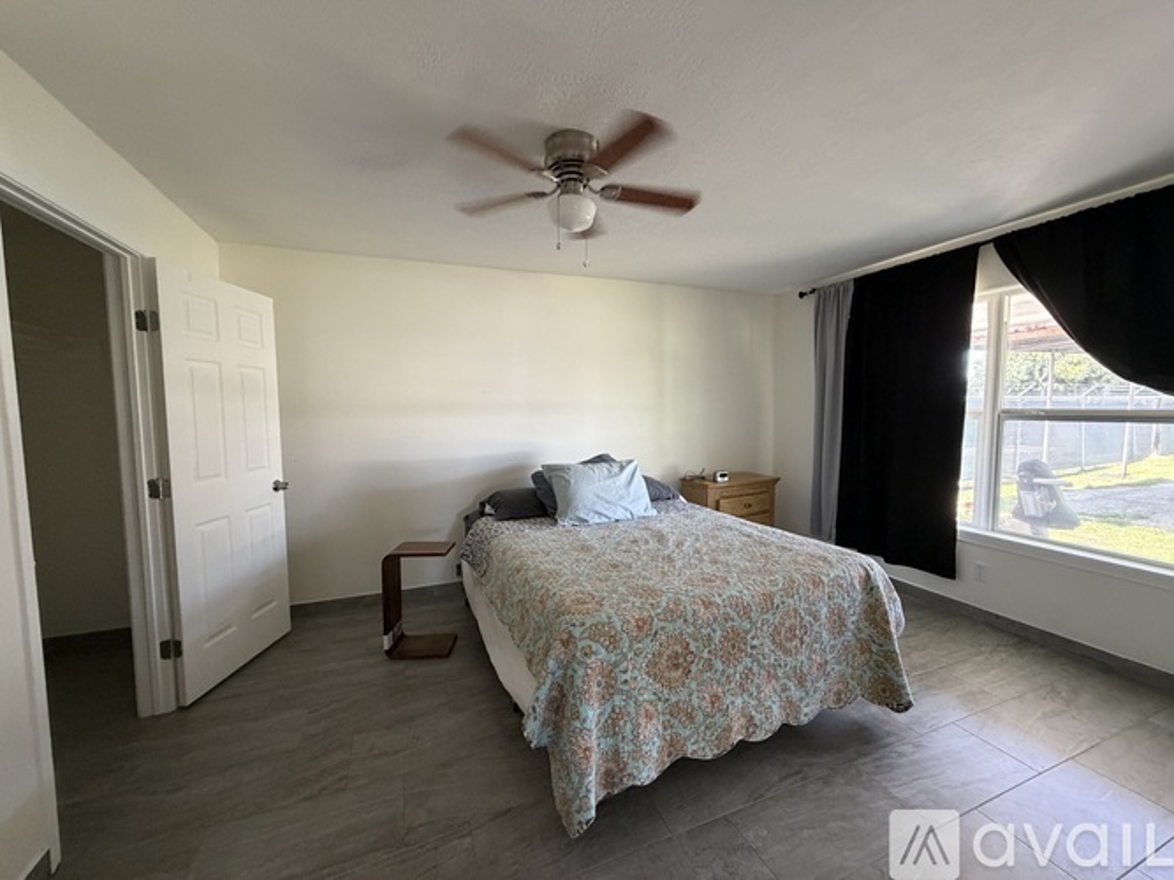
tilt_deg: -4.7
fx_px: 475
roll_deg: +1.1
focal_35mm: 14
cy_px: 440
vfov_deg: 85.7
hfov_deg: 102.1
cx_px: 587
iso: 400
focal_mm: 2.22
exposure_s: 1/60
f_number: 2.2
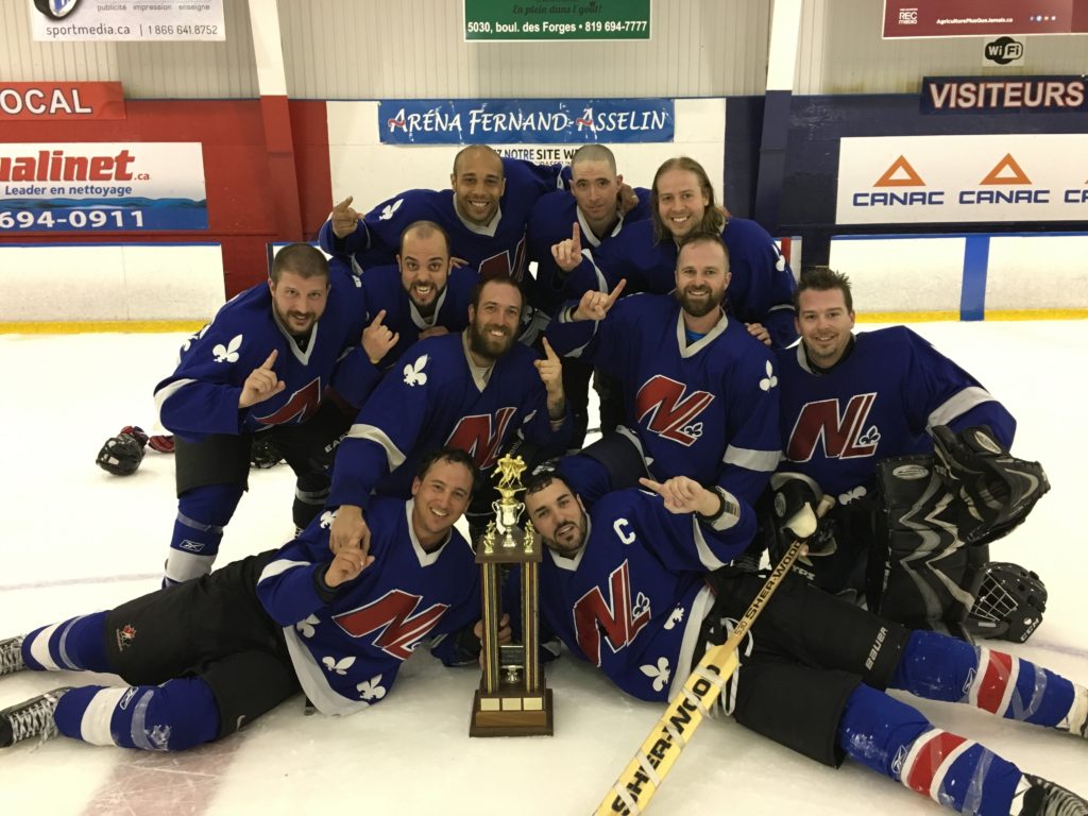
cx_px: 544
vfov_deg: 48.2
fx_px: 911
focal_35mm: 29
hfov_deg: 61.7
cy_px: 408
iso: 125
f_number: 2.2
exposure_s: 1/30
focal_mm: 4.15
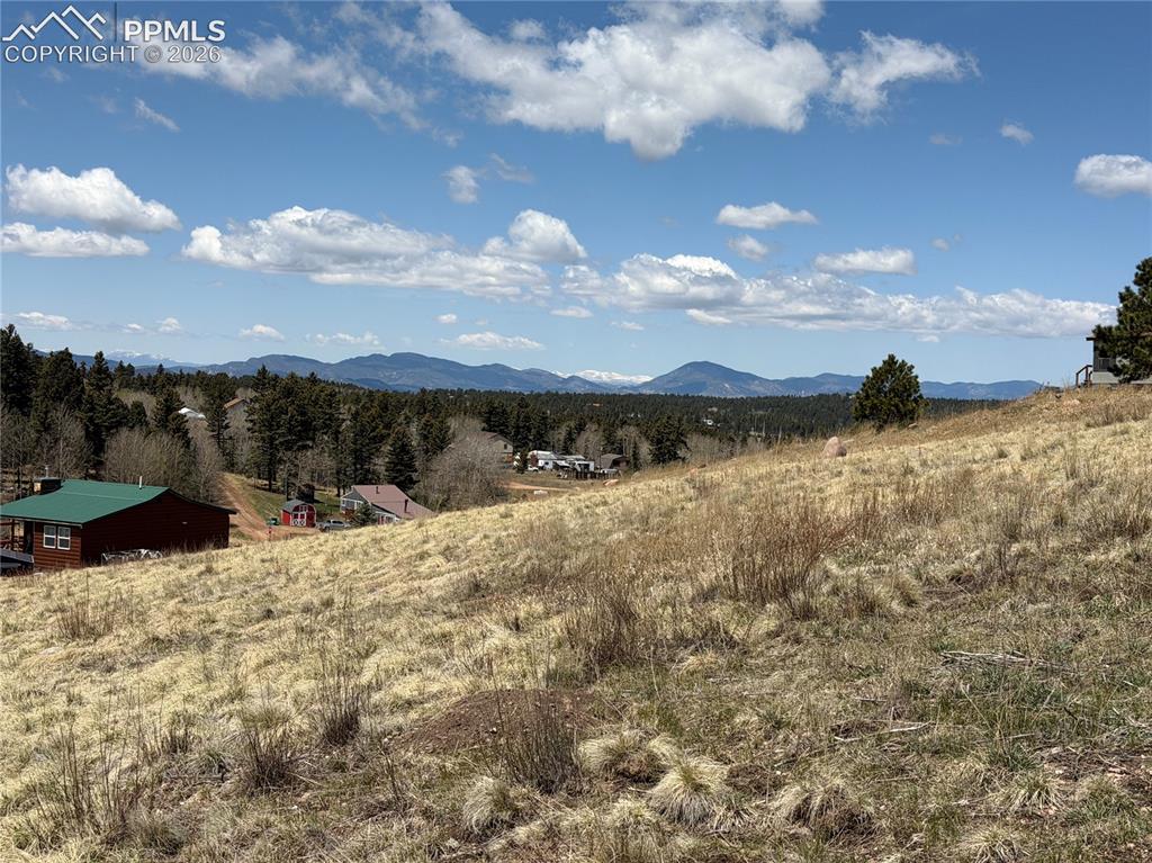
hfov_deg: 39.7
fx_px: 1597
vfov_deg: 30.2
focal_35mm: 48
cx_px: 576
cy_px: 432
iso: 64
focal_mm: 6.76
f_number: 1.78
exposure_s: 1/8772
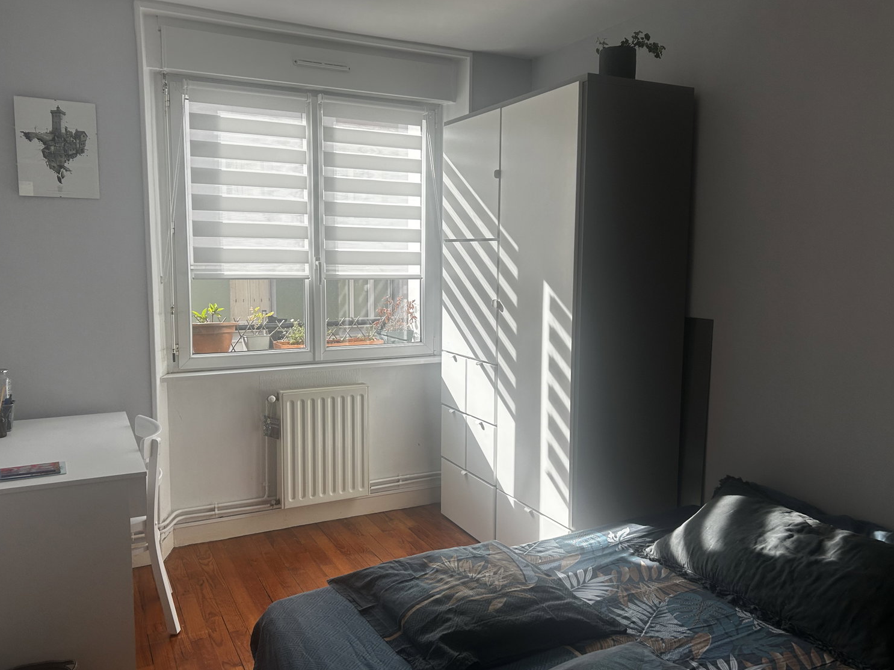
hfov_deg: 63.5
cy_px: 331
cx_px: 443
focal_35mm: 28
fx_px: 723
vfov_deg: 49.7
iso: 50
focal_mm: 5.7
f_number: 1.5
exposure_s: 1/1048
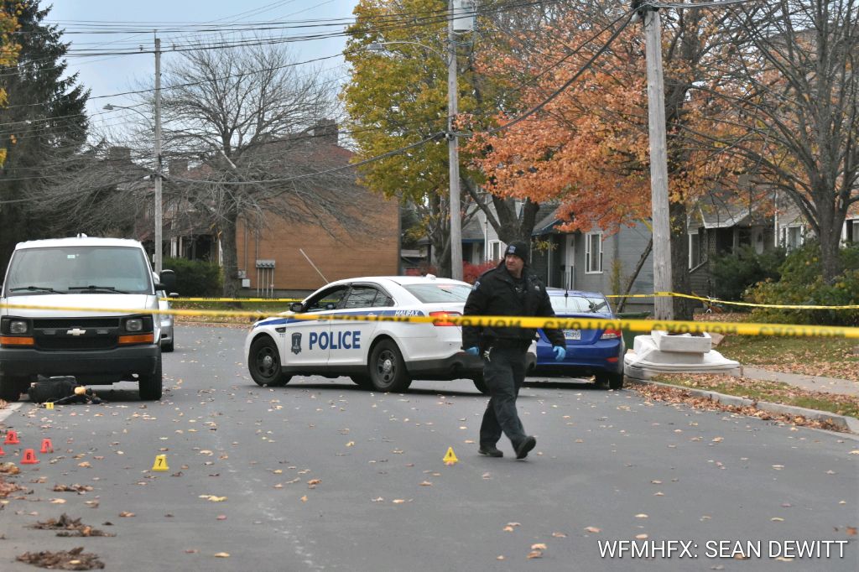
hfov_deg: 14.9
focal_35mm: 138
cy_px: 286
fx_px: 3292
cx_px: 430
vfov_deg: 9.9
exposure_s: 1/125
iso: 2000
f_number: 5.6
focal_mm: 92
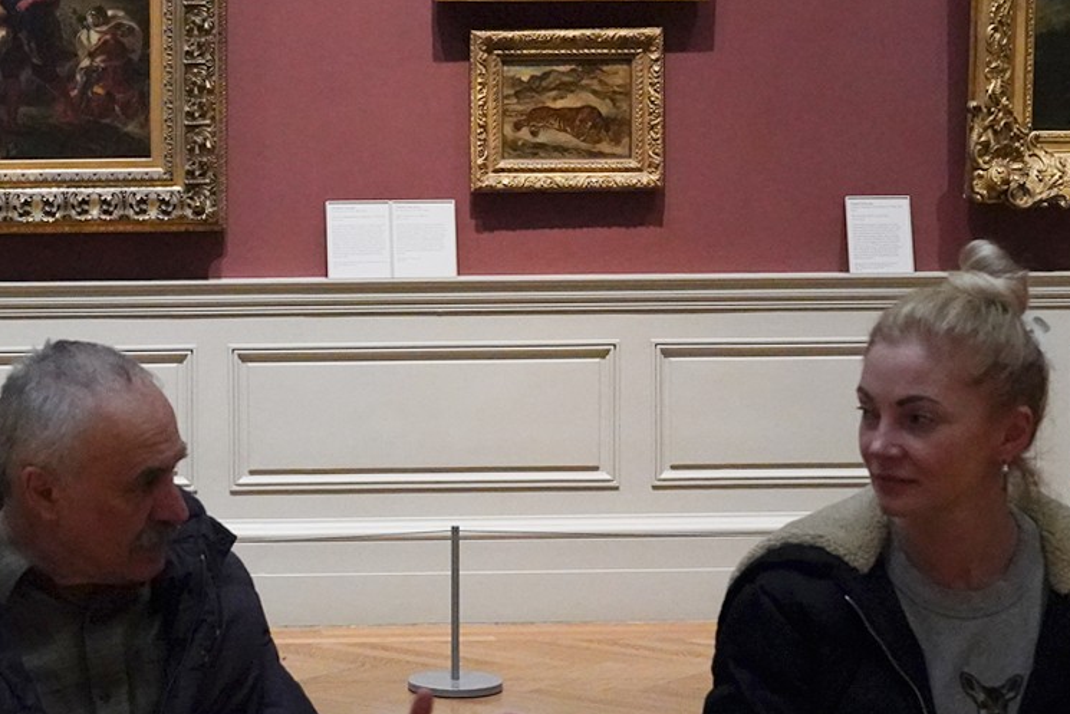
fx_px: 2794
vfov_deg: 14.5
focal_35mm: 94
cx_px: 46
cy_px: 237
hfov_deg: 21.1
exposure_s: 1/100
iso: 8000
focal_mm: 35
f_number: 5.6
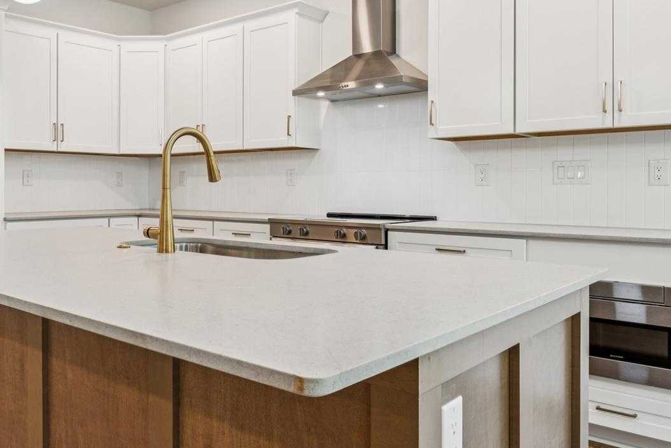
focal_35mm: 32
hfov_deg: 56.7
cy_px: 184
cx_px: 194
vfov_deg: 41.0
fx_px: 596
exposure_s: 1/1.25
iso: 100
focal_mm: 16.5
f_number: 13
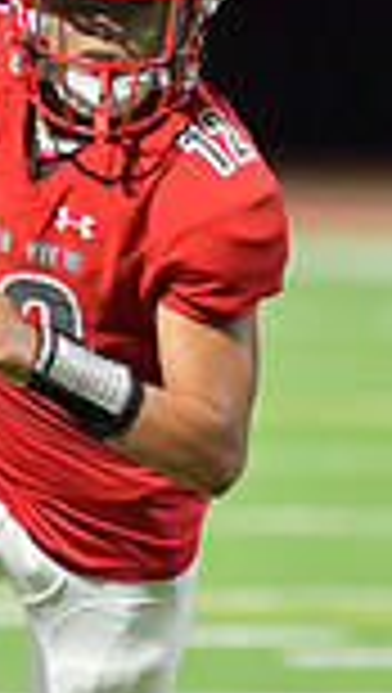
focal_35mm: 1184
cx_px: 77
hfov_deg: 1.0
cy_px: 367
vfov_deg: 1.8
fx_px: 21807
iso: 11400
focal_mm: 300
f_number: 4
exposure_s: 1/1250
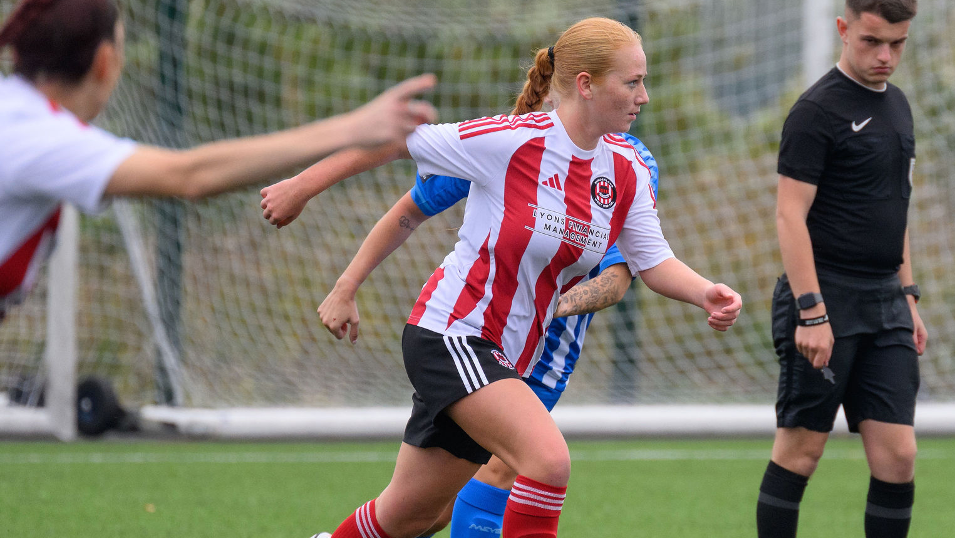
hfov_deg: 2.3
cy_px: 261
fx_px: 23881
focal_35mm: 943
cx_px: 707
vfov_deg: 1.3
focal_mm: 400
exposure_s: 1/1250
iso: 1250
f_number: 5.6
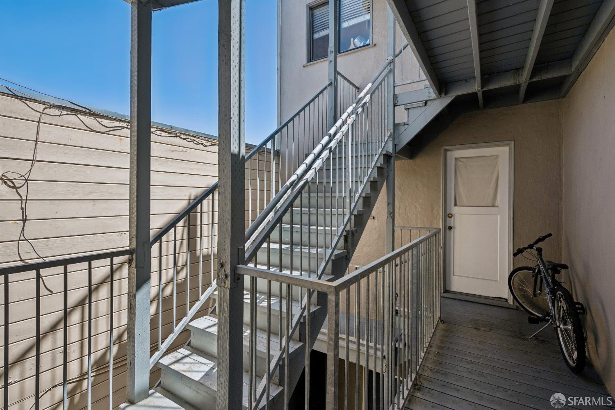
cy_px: 205
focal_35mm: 16
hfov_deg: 95.0
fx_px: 282
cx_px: 308
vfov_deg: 72.1
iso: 400
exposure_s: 1/400
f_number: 8
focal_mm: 16.5
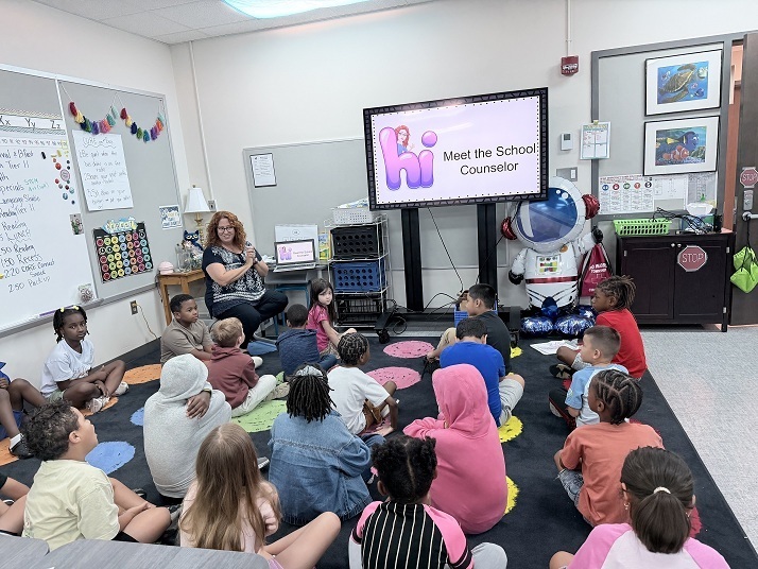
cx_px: 379
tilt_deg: -11.3
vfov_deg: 56.8
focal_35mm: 24
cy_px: 284
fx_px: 526
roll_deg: +5.5
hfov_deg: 71.6
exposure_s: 1/60
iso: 200
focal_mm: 6.76
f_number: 1.78
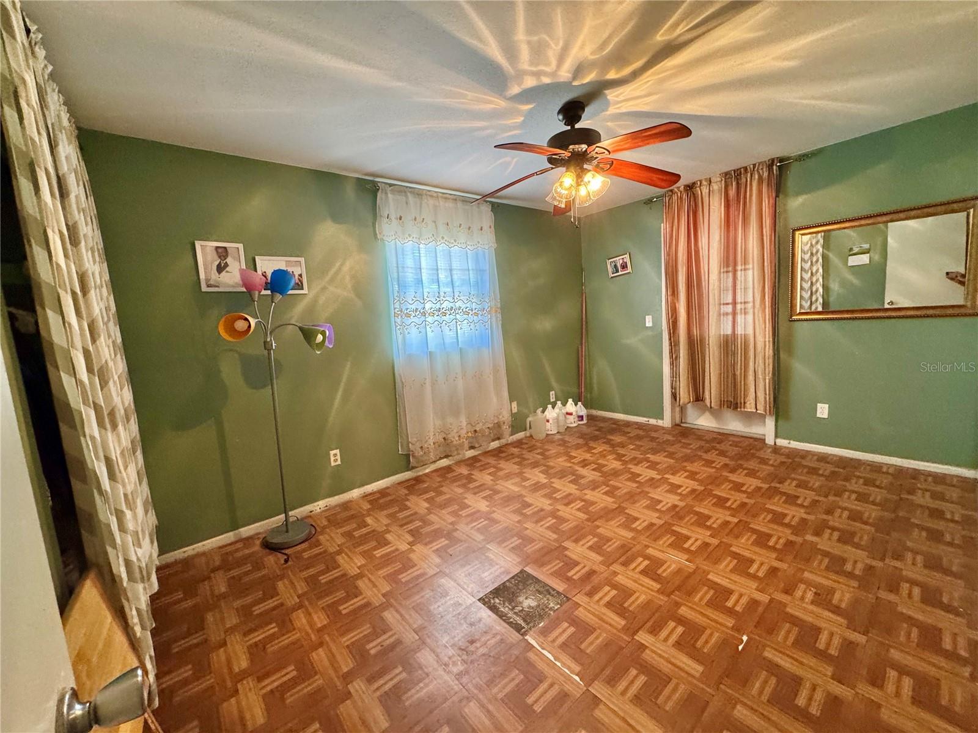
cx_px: 489
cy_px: 366
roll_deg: +3.8
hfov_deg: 102.1
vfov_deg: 85.7
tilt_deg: -7.3
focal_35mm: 14
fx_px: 396
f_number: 2.2
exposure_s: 1/60
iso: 400
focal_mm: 2.22
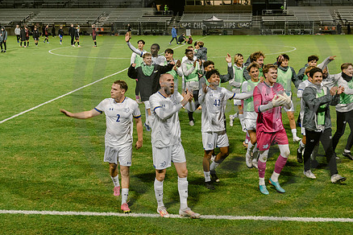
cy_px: 95
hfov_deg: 37.3
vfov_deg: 25.5
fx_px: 520
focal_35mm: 53
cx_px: 215
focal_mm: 40
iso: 2000
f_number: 6.3
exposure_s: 1/125
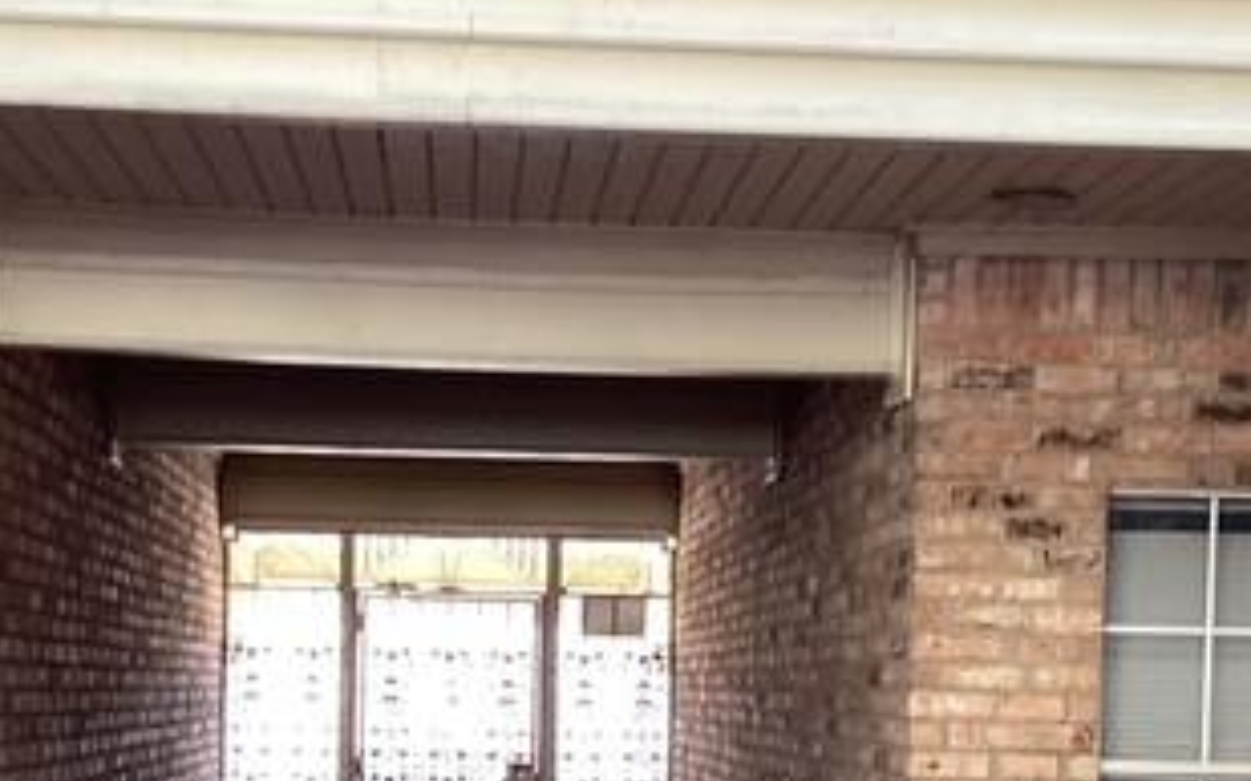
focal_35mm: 68
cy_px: 777
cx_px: 571
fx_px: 2318
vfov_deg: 18.6
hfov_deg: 30.2
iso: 125
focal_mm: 3.3
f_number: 2.4
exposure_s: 1/60
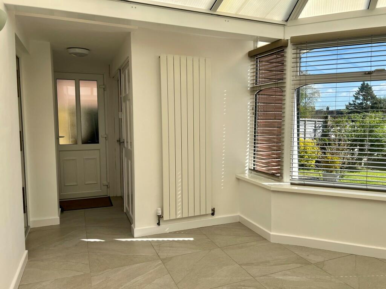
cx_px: 193
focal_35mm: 26
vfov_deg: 53.1
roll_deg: +0.3
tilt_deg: -5.0
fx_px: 290
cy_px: 144
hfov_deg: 67.3
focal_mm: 5.7
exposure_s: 1/2252
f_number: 1.5
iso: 50
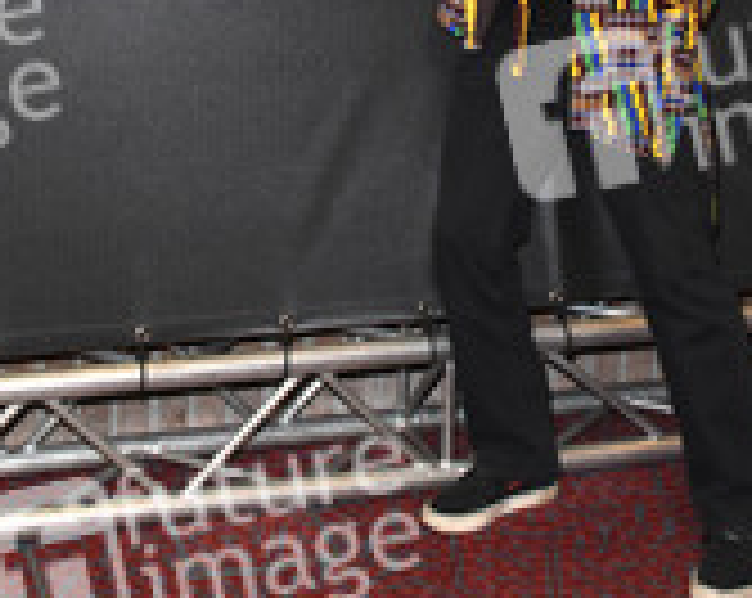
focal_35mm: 81
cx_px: 320
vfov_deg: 17.9
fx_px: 1800
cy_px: -130
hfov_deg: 23.6
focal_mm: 24
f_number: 6.3
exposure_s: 1/160
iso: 1250
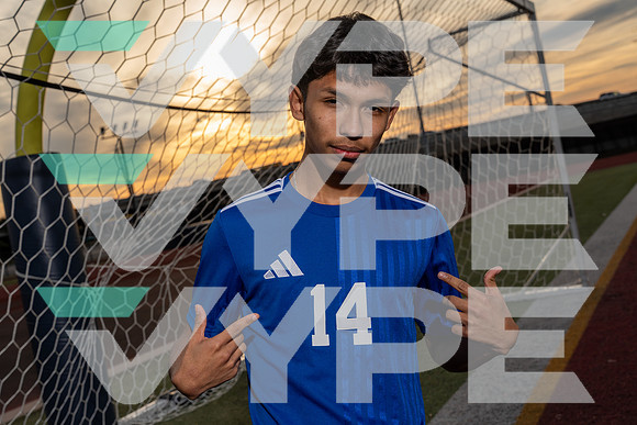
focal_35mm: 50
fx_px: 885
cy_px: 212
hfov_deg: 39.6
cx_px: 318
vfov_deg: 27.0
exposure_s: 1/250
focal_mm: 50
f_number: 8
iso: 100
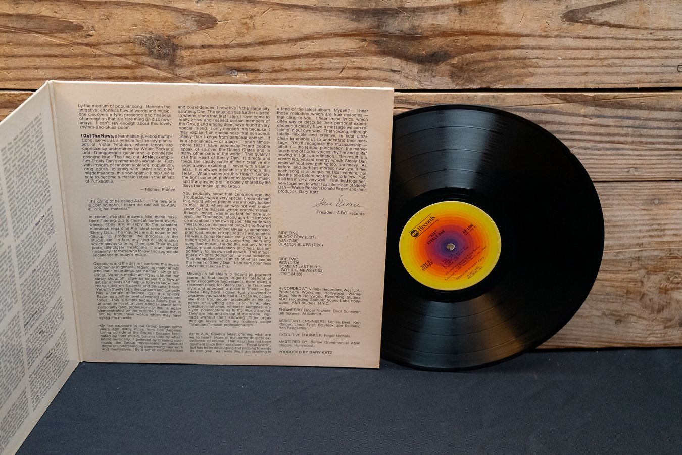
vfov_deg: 25.5
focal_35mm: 53
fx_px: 1004
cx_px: 341
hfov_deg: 37.5
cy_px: 228
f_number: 5
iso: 3200
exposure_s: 1/60
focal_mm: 53
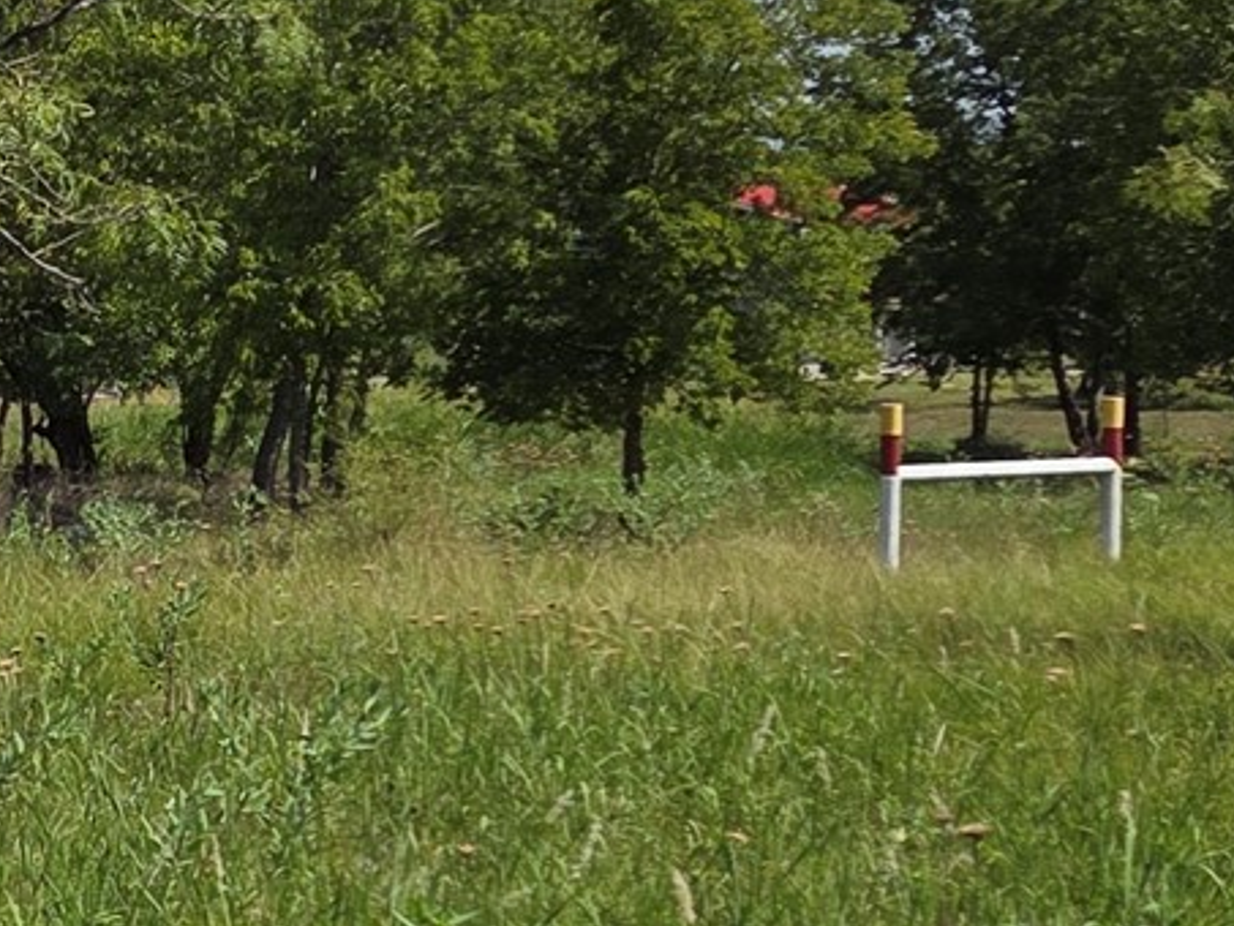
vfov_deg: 14.2
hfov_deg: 15.7
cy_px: 449
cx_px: -1090
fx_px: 3708
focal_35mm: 104
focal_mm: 5.4
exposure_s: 1/6618
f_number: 1.8
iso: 80
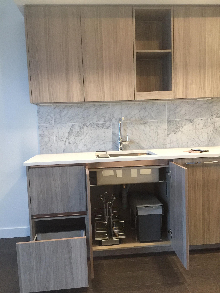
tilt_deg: -3.9
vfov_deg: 61.7
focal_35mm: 29
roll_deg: +2.9
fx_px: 246
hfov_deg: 48.2
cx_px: 110
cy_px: 146
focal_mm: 4.15
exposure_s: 1/15
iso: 125
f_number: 2.2
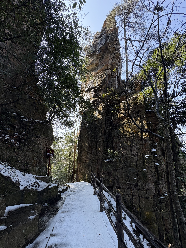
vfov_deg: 98.1
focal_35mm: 15
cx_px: 97
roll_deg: +0.3
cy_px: 129
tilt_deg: +15.9
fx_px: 107
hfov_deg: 81.7
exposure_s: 1/205
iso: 40
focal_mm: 2.22
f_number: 2.2
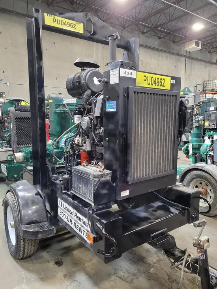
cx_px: 108
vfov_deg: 67.3
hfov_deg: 53.1
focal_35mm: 26
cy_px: 144
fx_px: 217
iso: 200
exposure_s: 1/39
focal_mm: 5.4
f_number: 1.8
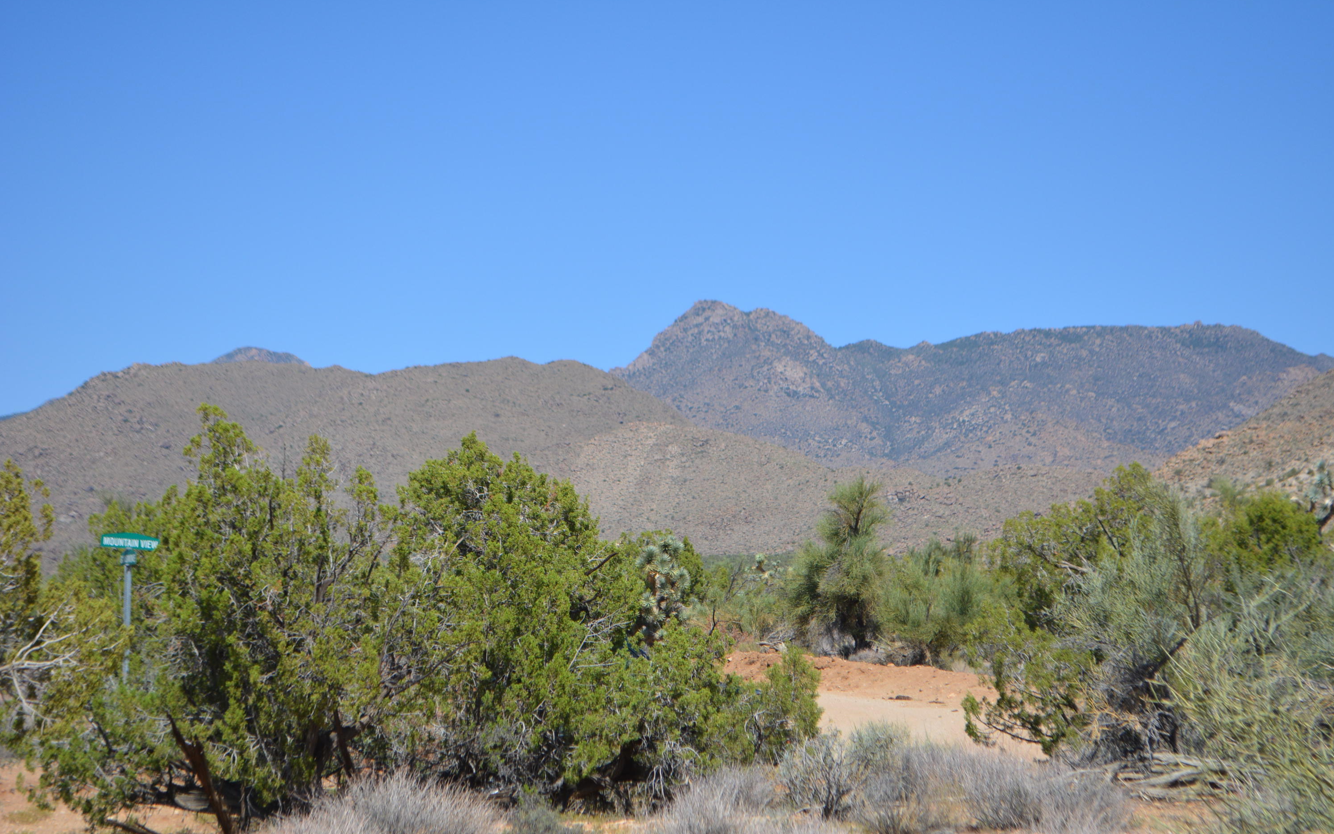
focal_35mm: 85
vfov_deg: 15.5
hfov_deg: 24.5
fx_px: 3073
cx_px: 669
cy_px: 442
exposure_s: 1/1600
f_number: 6.3
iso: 400
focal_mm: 55
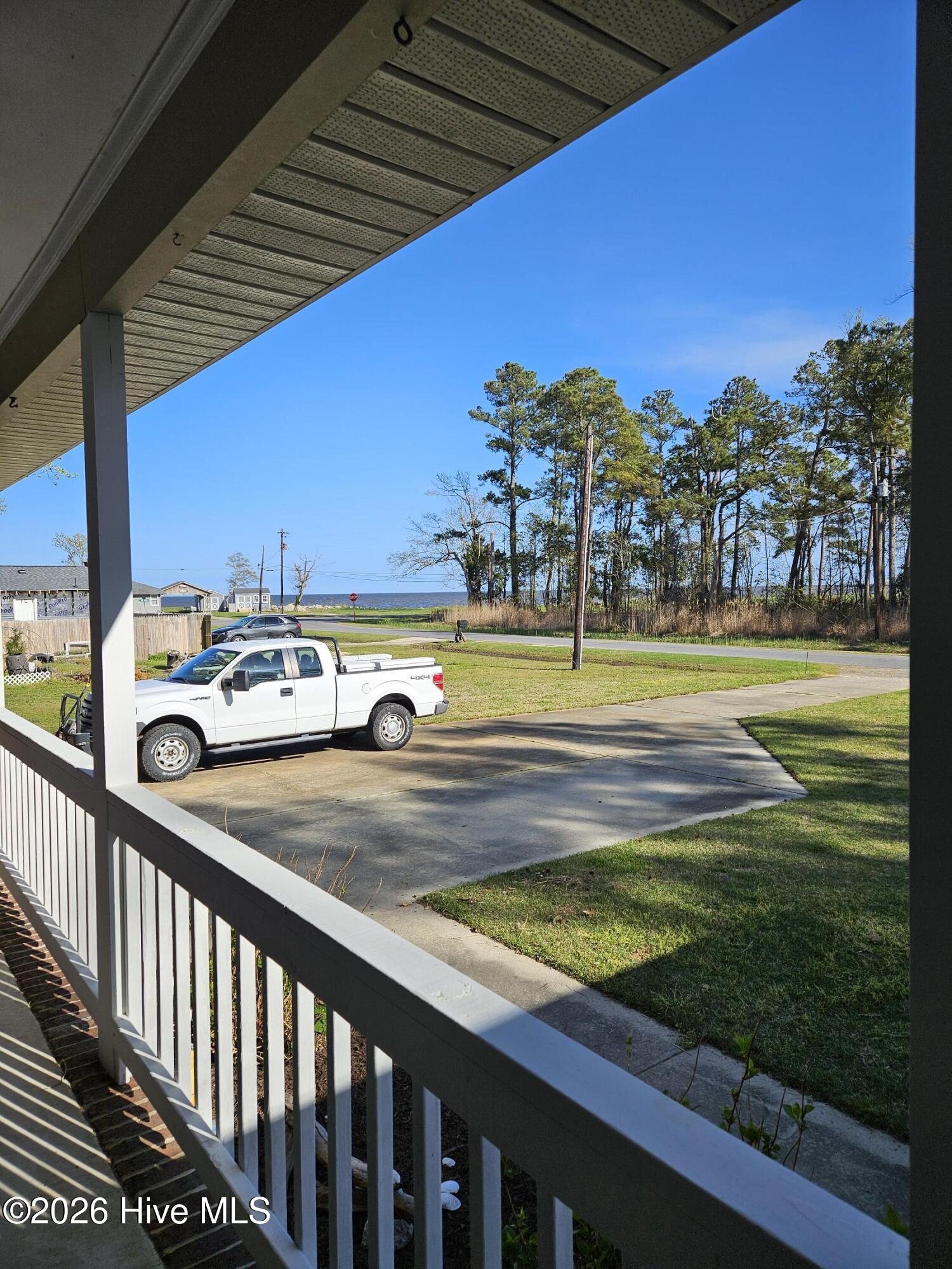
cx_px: 476
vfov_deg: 73.9
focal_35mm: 23
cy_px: 634
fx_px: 843
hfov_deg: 58.9
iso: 25
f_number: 1.8
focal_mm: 5.4
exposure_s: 1/1879
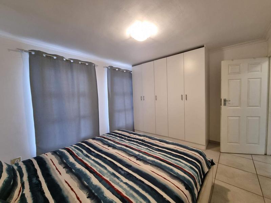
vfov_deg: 89.9
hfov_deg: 106.2
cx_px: 136
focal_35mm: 13
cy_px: 102
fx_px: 102
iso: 400
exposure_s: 1/33
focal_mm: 2.2
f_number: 2.2
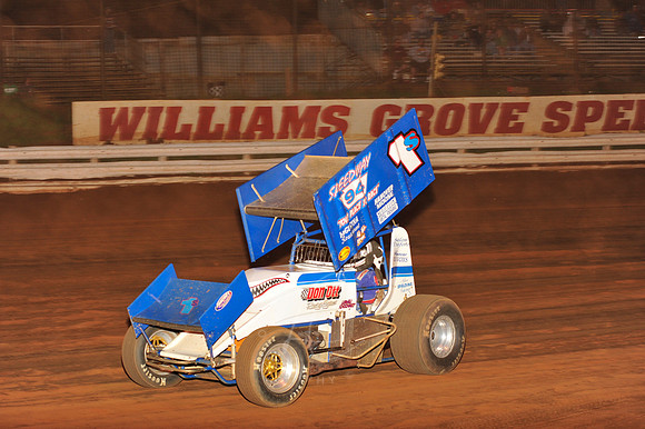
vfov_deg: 17.0
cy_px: 214
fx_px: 1432
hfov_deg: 25.4
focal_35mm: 80
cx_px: 322
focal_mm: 80
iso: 800
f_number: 6.3
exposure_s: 1/320
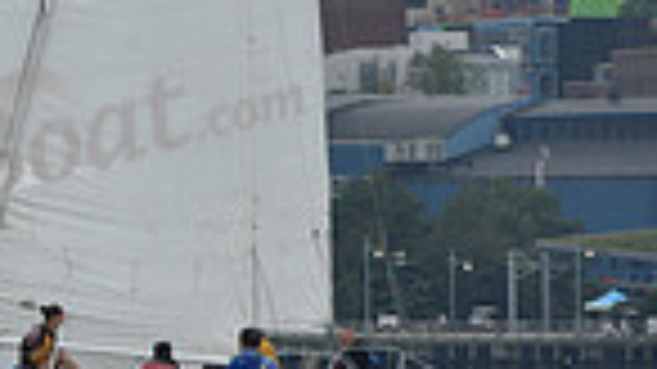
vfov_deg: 1.5
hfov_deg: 2.6
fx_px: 14524
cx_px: -558
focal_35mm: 834
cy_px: -7
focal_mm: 200
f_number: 7.1
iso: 400
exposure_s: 1/800
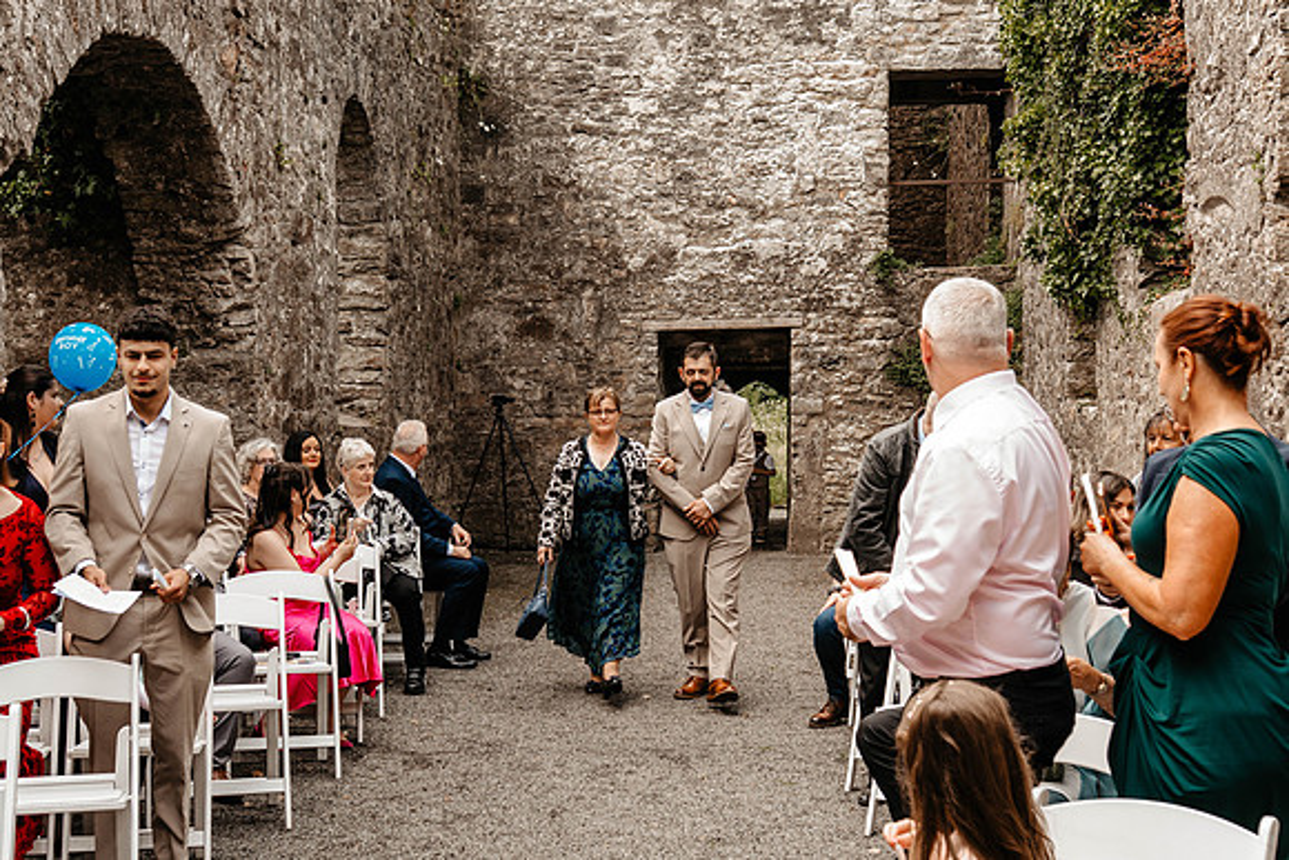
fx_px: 1923
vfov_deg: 25.2
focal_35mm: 54
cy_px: 430
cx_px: 651
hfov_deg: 37.1
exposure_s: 1/320
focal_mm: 35
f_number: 5.6
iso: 800
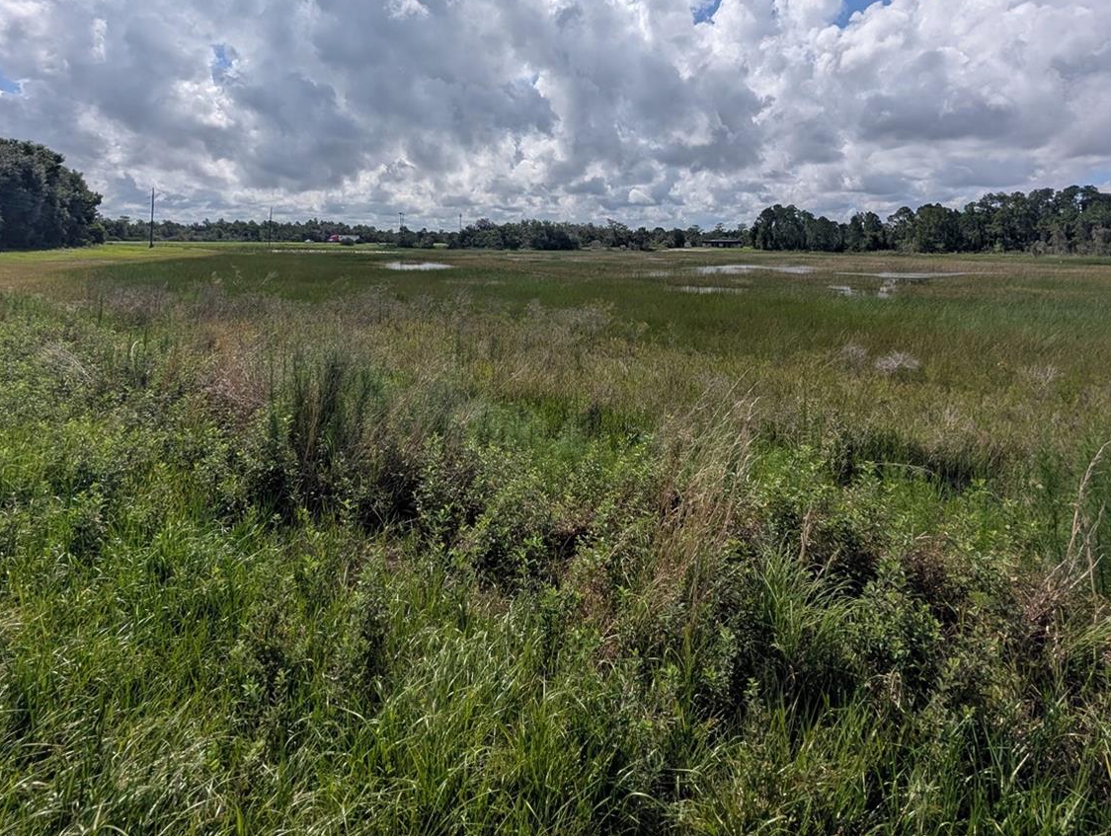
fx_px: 546
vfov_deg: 71.5
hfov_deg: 90.8
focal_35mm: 17
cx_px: 593
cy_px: 248
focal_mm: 2.02
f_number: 1.7
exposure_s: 1/9709
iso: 56
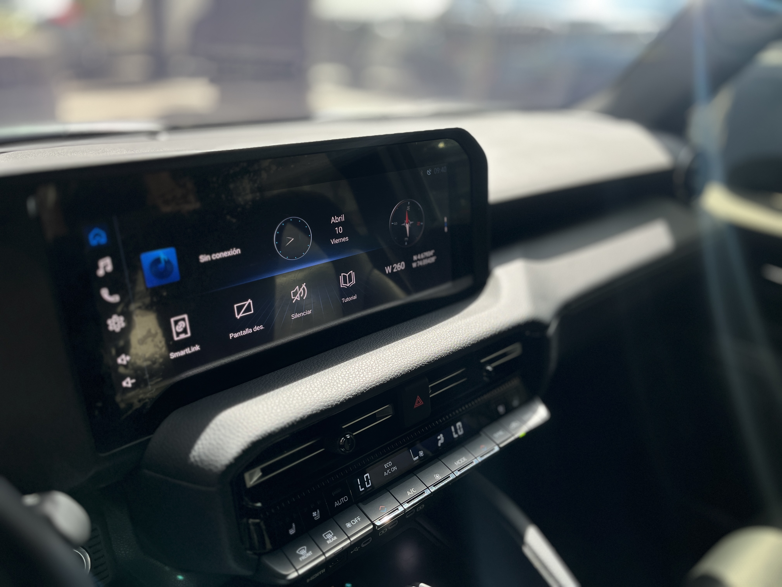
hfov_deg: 67.3
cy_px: 294
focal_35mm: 26
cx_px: 391
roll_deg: -4.5
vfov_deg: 53.1
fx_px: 587
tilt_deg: -24.8
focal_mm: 5.1
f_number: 1.6
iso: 50
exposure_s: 1/122
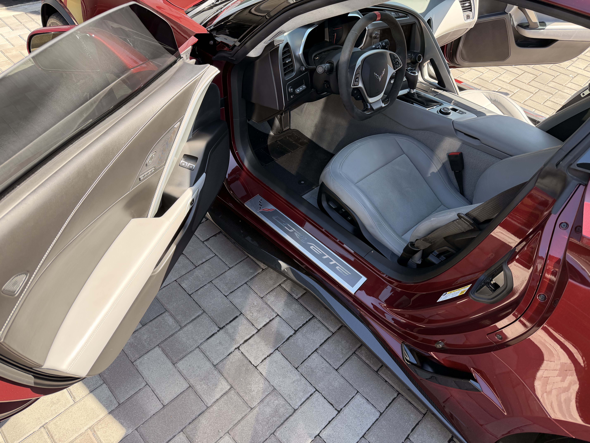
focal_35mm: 24
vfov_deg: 56.8
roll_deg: -3.4
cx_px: 295
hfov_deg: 71.6
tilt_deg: -43.2
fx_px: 409
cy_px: 222
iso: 100
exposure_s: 1/504
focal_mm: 6.76
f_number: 1.78
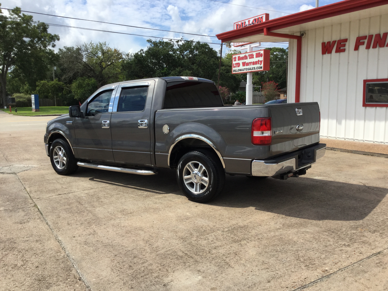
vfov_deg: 45.4
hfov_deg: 58.4
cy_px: 146
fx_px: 347
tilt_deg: -7.5
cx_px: 194
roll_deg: -0.1
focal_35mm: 31
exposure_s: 1/1538
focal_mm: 3.3
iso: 25
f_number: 2.4
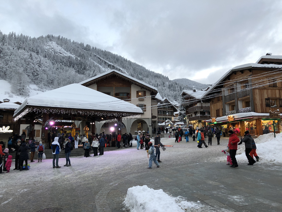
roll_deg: +0.8
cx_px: 141
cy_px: 106
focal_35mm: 28
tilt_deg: +8.0
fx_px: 228
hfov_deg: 63.4
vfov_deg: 49.7
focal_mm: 4
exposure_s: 1/33
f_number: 1.8
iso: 25
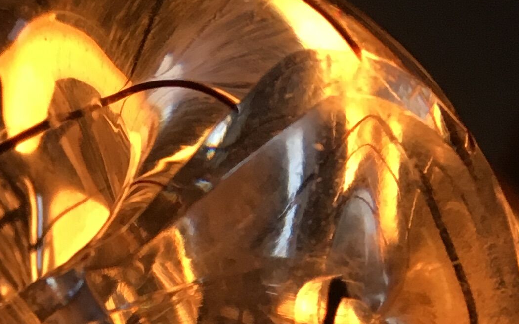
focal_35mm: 118
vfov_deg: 9.9
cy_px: 754
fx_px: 1669
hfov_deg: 17.6
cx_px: 119
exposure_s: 1/33
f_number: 2.2
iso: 50
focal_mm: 4.15
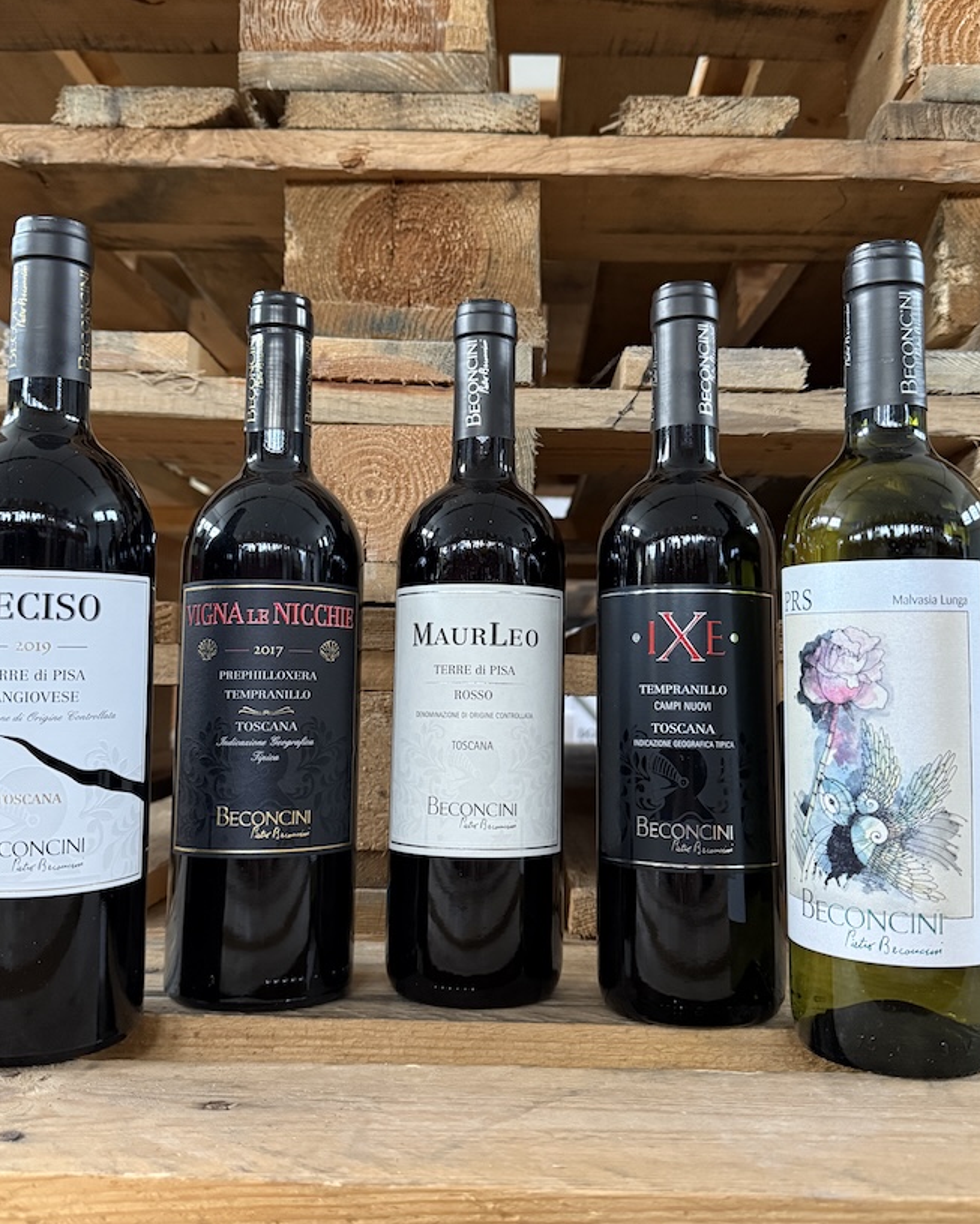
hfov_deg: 47.1
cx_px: 500
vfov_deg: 57.2
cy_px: 585
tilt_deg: +3.3
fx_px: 1124
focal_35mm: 31
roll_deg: -0.4
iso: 640
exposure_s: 1/60
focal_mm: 6.76
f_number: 1.78
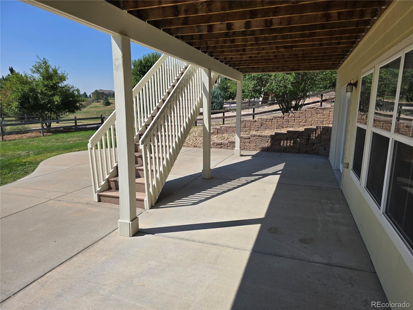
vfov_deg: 58.9
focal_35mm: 23
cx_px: 206
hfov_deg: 73.9
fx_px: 274
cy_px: 155
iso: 12
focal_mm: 6.3
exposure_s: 1/968
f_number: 1.7
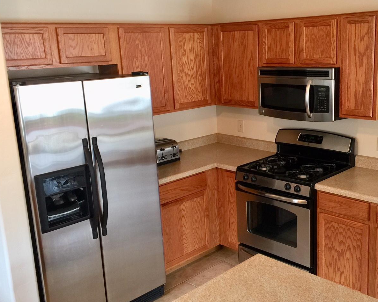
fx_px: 436
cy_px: 147
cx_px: 237
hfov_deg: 46.4
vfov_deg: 38.2
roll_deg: +0.7
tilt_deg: -12.4
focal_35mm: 39
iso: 32
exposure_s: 1/15
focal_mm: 4.15
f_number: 2.2
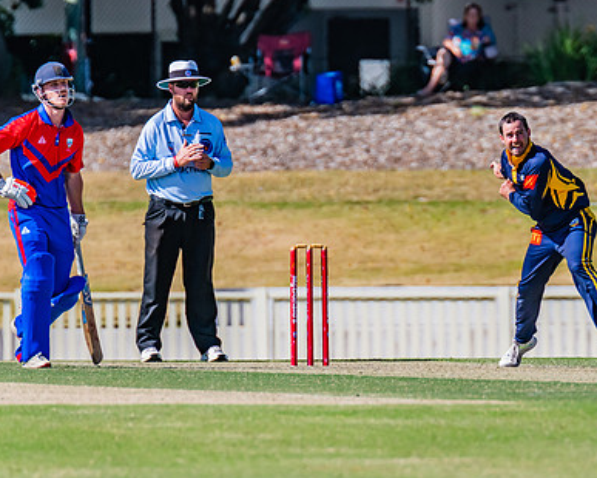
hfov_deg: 2.0
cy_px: 214
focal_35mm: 985
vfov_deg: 1.6
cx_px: 513
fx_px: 17413
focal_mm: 600
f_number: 8
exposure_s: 1/2000
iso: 640
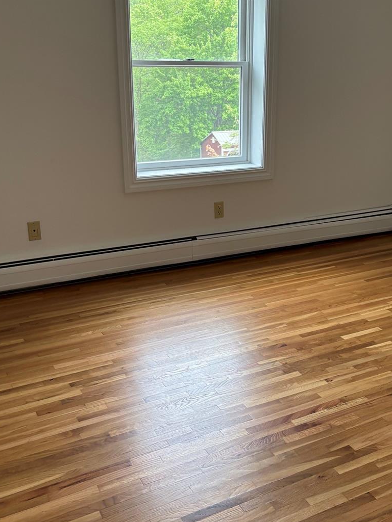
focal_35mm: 39
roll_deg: +0.6
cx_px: 247
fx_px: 589
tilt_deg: -16.5
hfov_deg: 36.6
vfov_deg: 47.8
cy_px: 242
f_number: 1.6
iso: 125
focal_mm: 5.96
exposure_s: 1/121
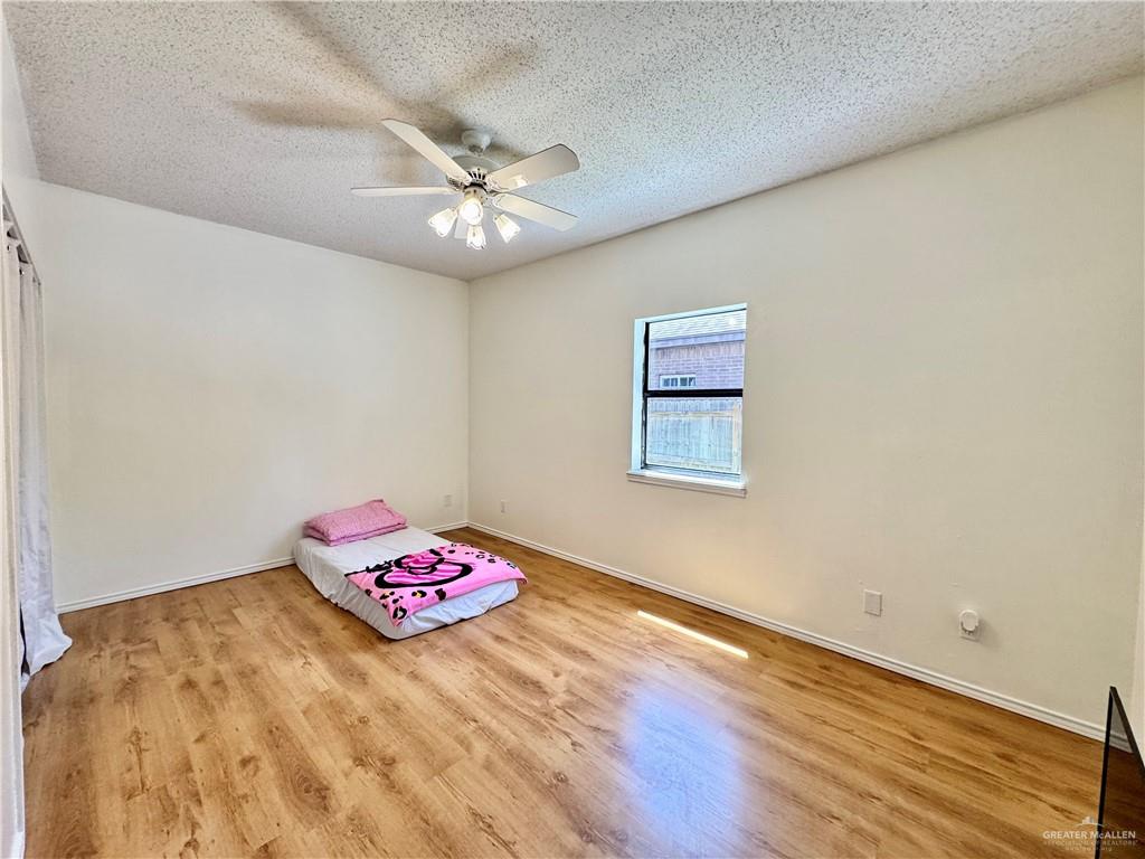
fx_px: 463
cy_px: 430
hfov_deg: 102.1
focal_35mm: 14
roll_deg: -0.2
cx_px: 572
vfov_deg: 85.7
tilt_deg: -2.3
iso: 200
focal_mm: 2.22
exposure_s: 1/120
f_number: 2.2
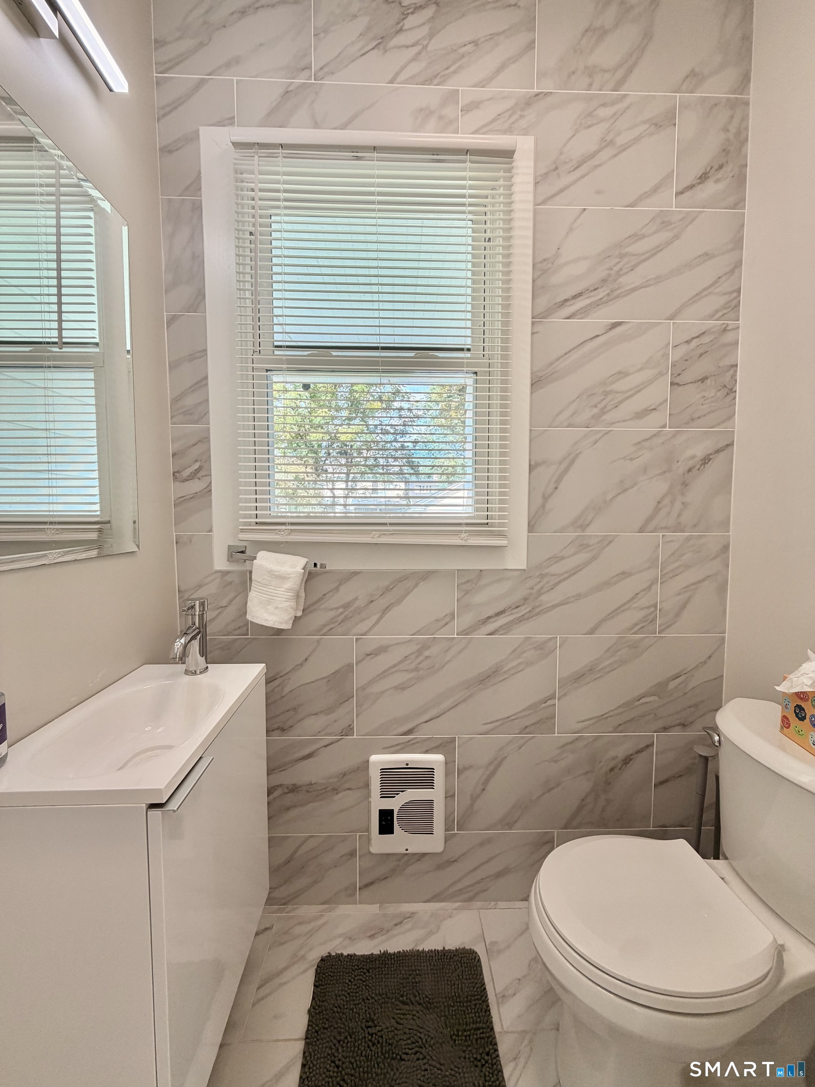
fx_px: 439
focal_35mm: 14
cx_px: 408
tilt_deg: -3.9
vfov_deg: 102.1
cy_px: 544
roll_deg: -0.6
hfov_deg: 85.7
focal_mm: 2.22
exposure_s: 1/120
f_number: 2.2
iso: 100
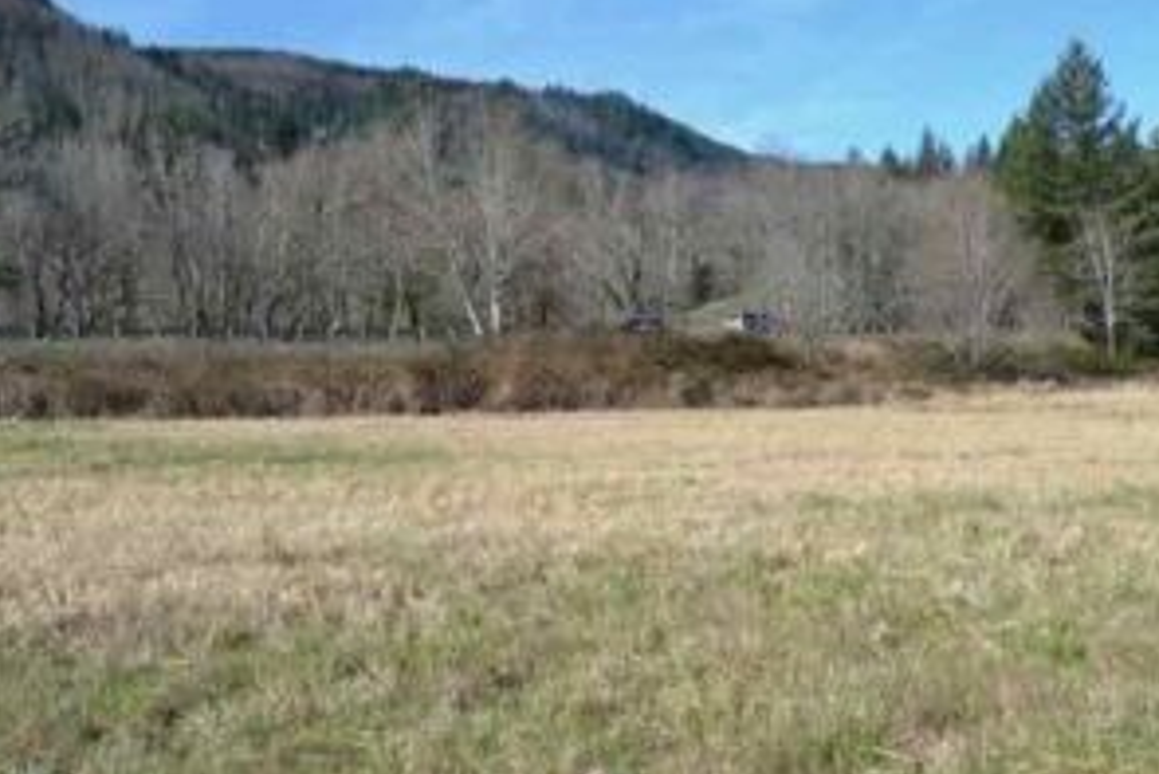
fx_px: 1246
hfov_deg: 49.8
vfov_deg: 34.5
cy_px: 422
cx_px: 640
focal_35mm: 39
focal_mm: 19
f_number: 7.1
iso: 100
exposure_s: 1/200
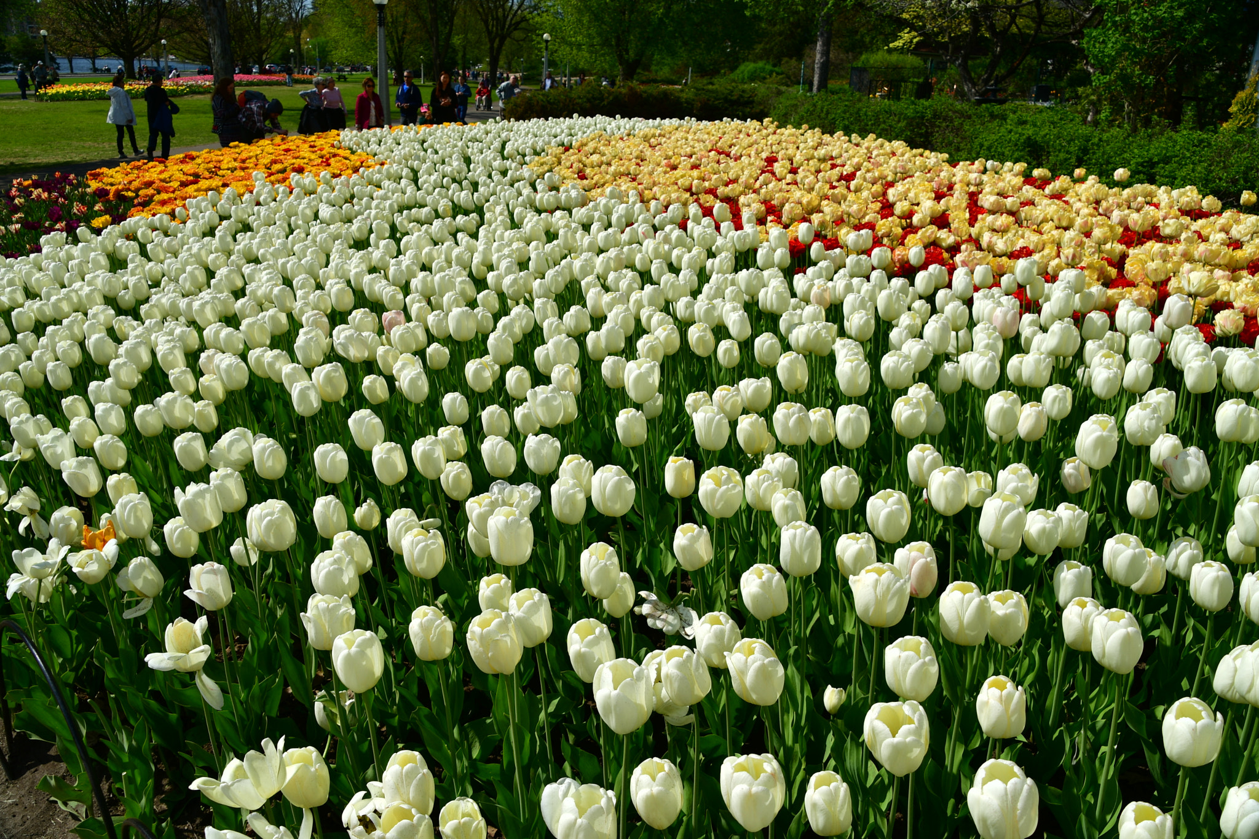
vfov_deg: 47.9
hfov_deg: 67.4
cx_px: 630
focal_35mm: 27
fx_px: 944
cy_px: 420
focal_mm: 18
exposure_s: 1/80
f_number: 8
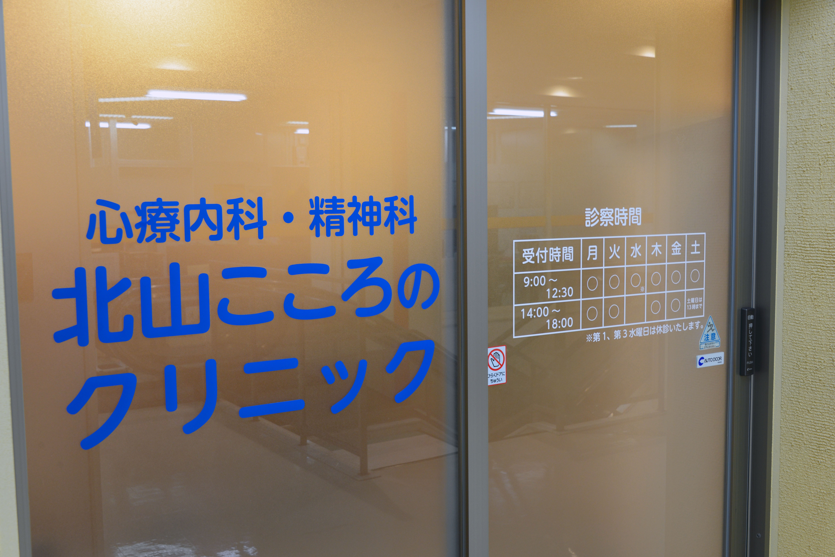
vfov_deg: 33.4
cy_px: 278
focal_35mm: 40
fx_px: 928
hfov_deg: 48.4
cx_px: 418
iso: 560
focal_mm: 40
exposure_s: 1/15
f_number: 8
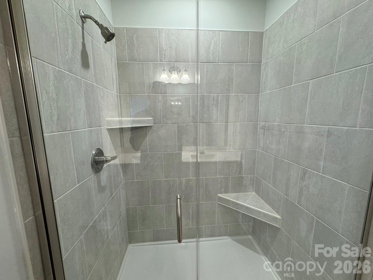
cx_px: 186
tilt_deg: -8.9
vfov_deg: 85.7
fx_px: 151
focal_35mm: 14
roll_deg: +0.9
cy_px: 140
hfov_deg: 102.1
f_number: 2.2
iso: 160
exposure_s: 1/60
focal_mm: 2.22
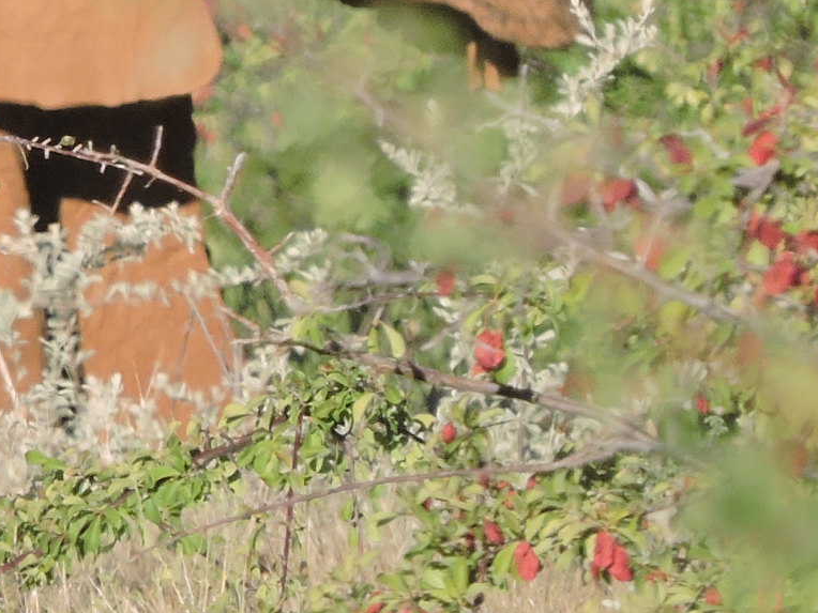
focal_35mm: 4273
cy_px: -2
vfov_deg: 0.3
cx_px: -355
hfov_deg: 0.5
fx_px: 100974
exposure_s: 1/320
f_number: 5.6
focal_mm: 179.2
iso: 100
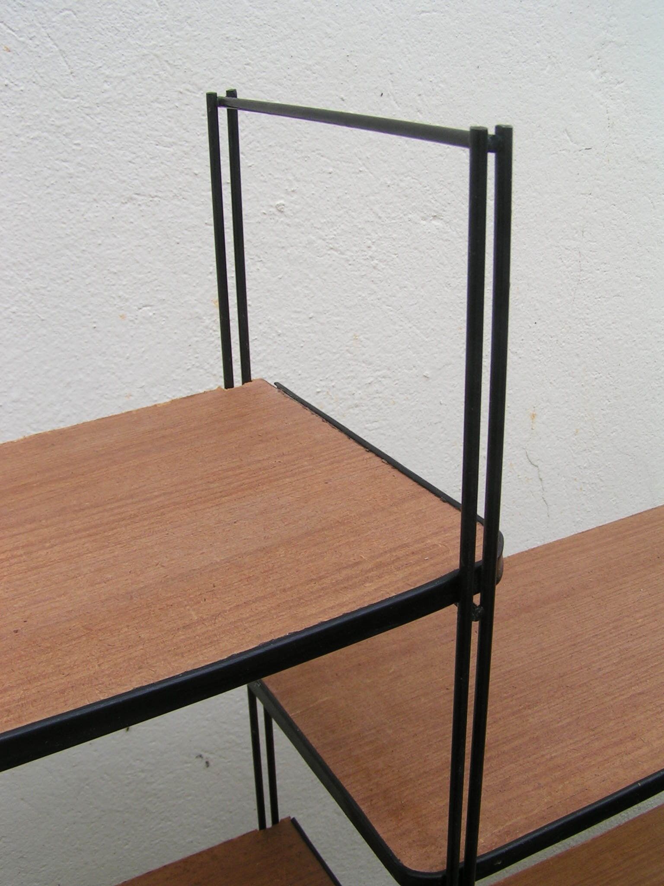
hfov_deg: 37.7
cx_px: 332
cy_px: 443
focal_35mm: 38
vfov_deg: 49.0
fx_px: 972
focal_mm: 5.8
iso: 50
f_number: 5.6
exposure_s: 1/60
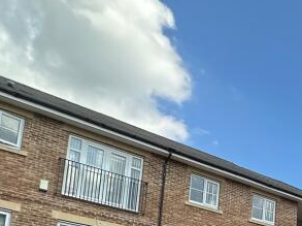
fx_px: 427
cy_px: 293
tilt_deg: +7.9
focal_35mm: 49
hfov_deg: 30.3
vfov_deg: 25.5
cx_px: 398
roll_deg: -0.5
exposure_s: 1/1092
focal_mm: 2.22
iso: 40
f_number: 2.2
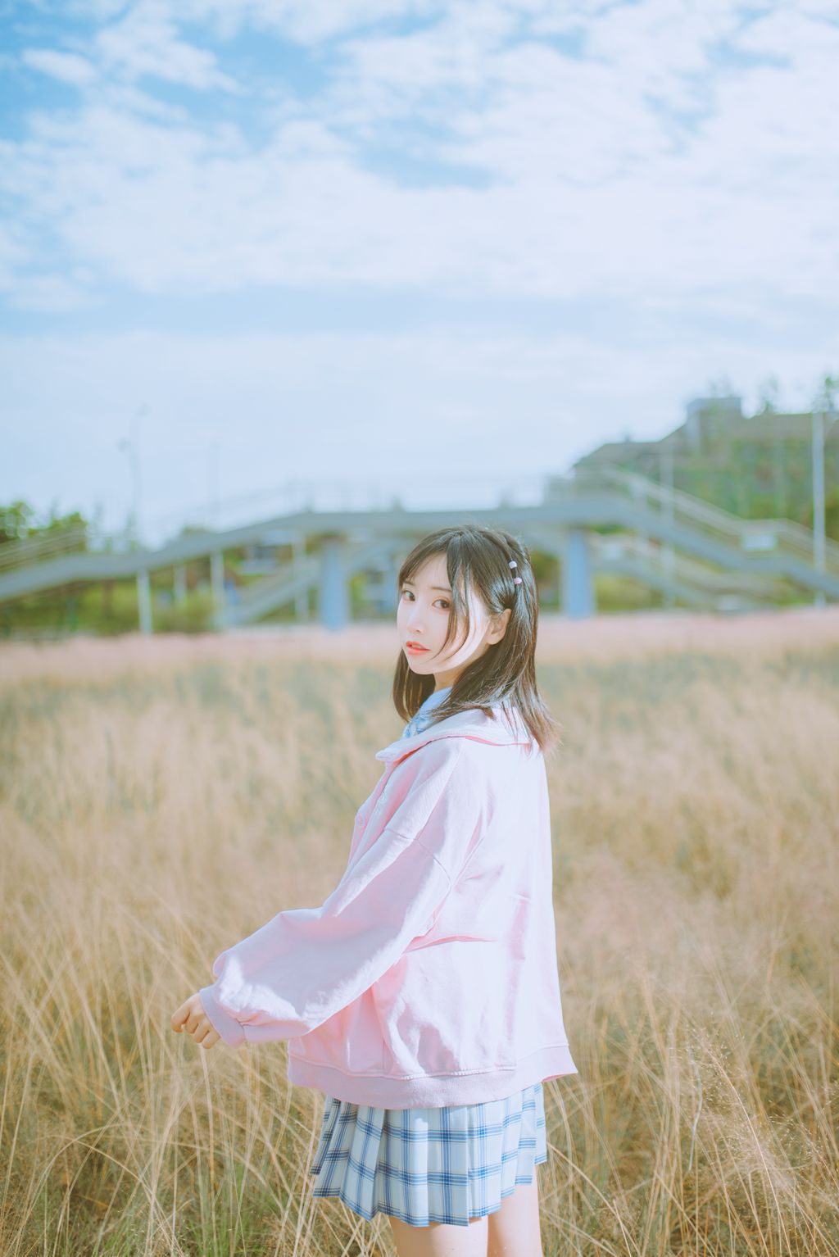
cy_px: 628
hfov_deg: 37.9
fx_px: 1222
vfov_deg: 54.4
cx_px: 420
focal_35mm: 35
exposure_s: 1/3200
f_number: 1.4
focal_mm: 35
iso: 64
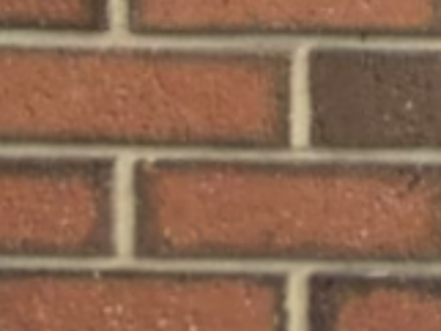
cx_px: 1194
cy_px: -539
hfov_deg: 10.7
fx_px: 1861
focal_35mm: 146
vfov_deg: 8.9
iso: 160
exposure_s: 1/180
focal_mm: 5.4
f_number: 1.8
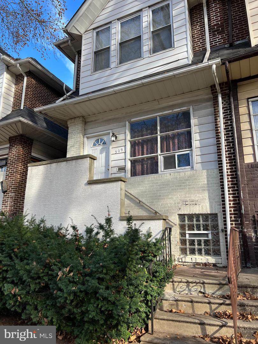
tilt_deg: +15.3
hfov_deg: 53.1
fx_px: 258
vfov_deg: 67.3
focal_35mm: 26
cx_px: 129
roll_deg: +0.2
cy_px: 172
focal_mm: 5.7
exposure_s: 1/709
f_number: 1.5
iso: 50
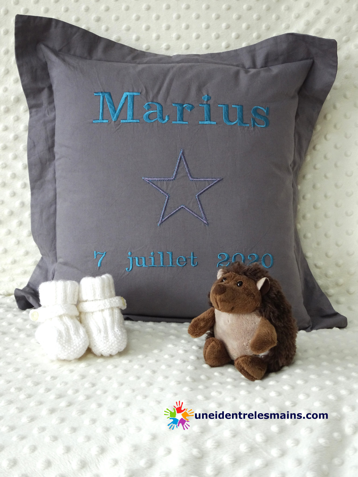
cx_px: 179
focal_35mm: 50
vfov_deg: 38.2
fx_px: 689
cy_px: 238
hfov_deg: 29.1
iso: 160
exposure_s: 1/50
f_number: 4.5
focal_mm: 8.51
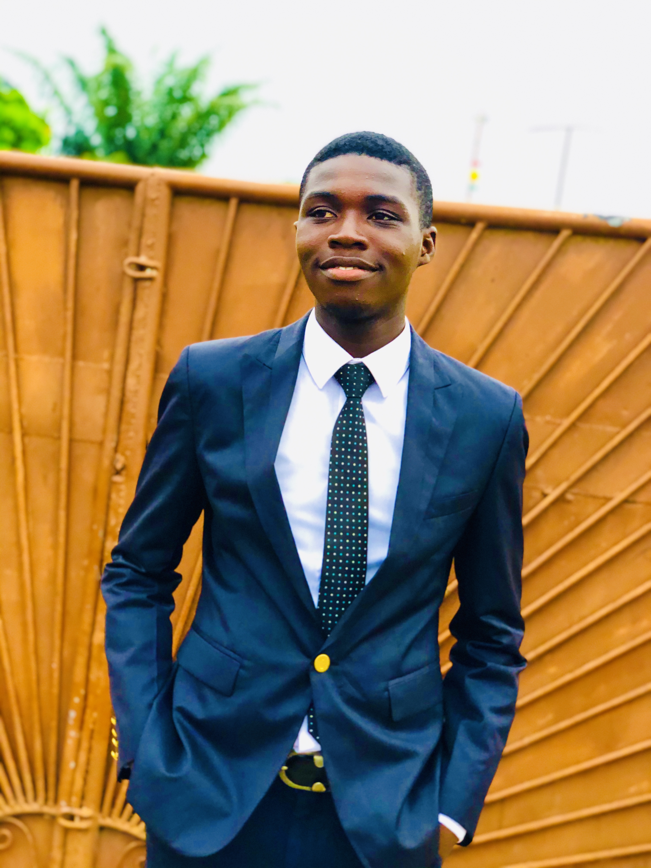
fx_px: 1304
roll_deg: -4.8
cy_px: 434
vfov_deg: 36.8
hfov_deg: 28.0
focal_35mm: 52
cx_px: 326
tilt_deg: +2.1
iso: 160
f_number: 2.4
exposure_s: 1/25
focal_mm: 6
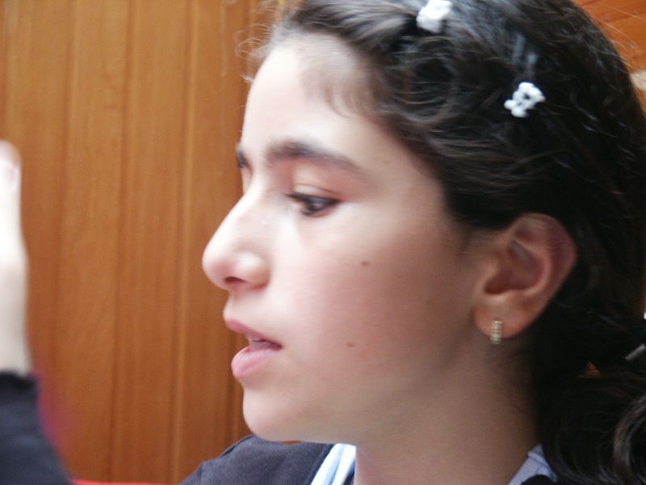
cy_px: 242
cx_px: 323
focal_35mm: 93
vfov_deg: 15.9
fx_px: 1736
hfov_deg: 21.1
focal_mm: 18.63
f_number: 3.6
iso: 200
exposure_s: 1/15
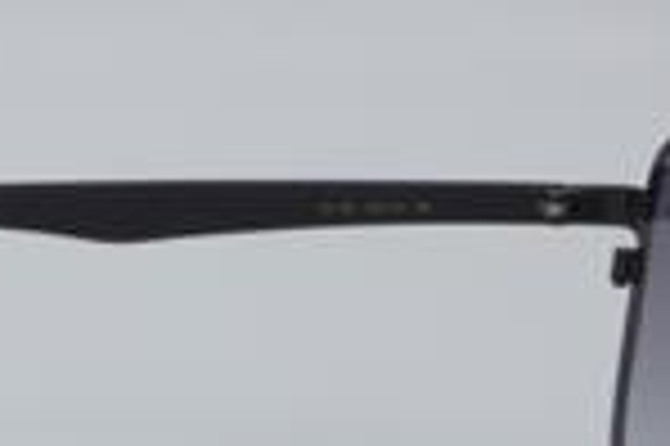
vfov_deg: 6.8
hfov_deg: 10.1
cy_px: 527
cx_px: -31
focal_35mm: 201
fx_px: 3737
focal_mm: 50
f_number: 32
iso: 100
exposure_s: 1/4
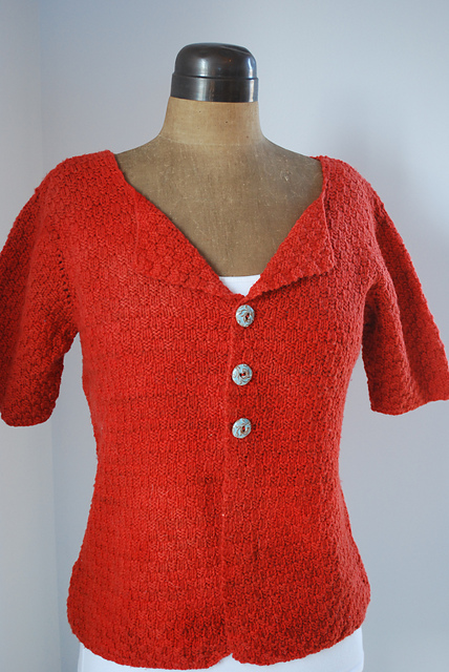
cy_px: 336
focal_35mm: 51
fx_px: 952
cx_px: 224
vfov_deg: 38.8
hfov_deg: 26.5
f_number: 5
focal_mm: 34
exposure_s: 1/30
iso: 560
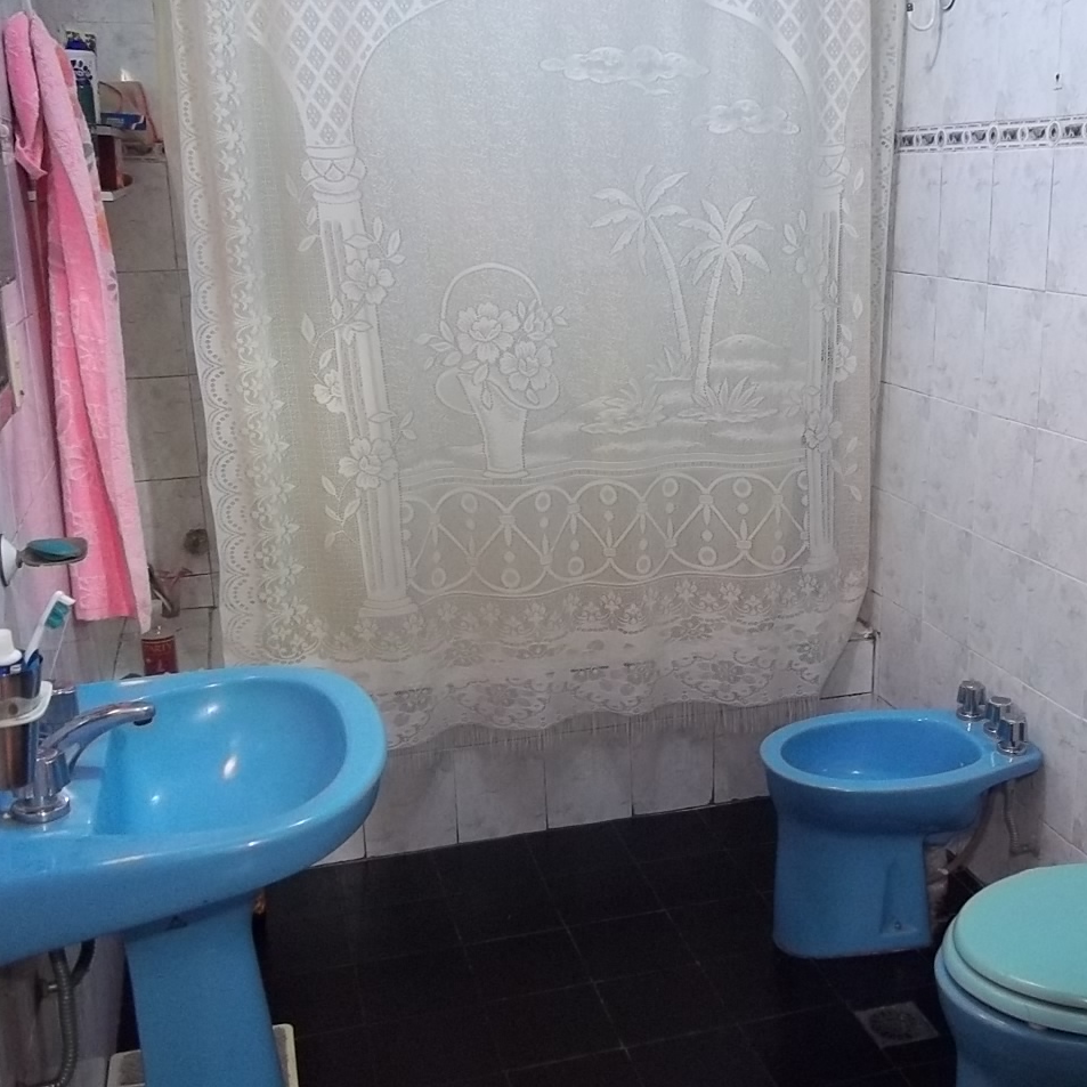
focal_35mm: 38
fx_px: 1350
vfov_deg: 43.9
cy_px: 541
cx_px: 664
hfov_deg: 43.6
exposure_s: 1/8
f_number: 2.9
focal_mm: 5.7
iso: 217
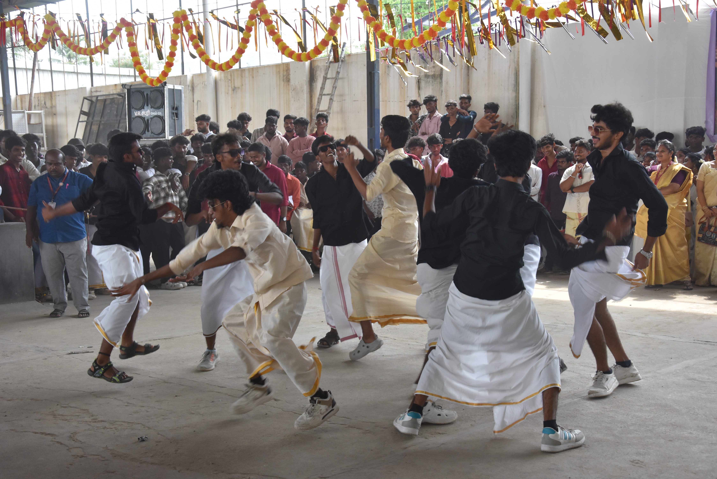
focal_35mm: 51
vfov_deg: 26.5
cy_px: 240
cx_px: 358
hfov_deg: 38.9
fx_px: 1016
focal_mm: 34
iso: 800
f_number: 7.1
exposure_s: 1/200
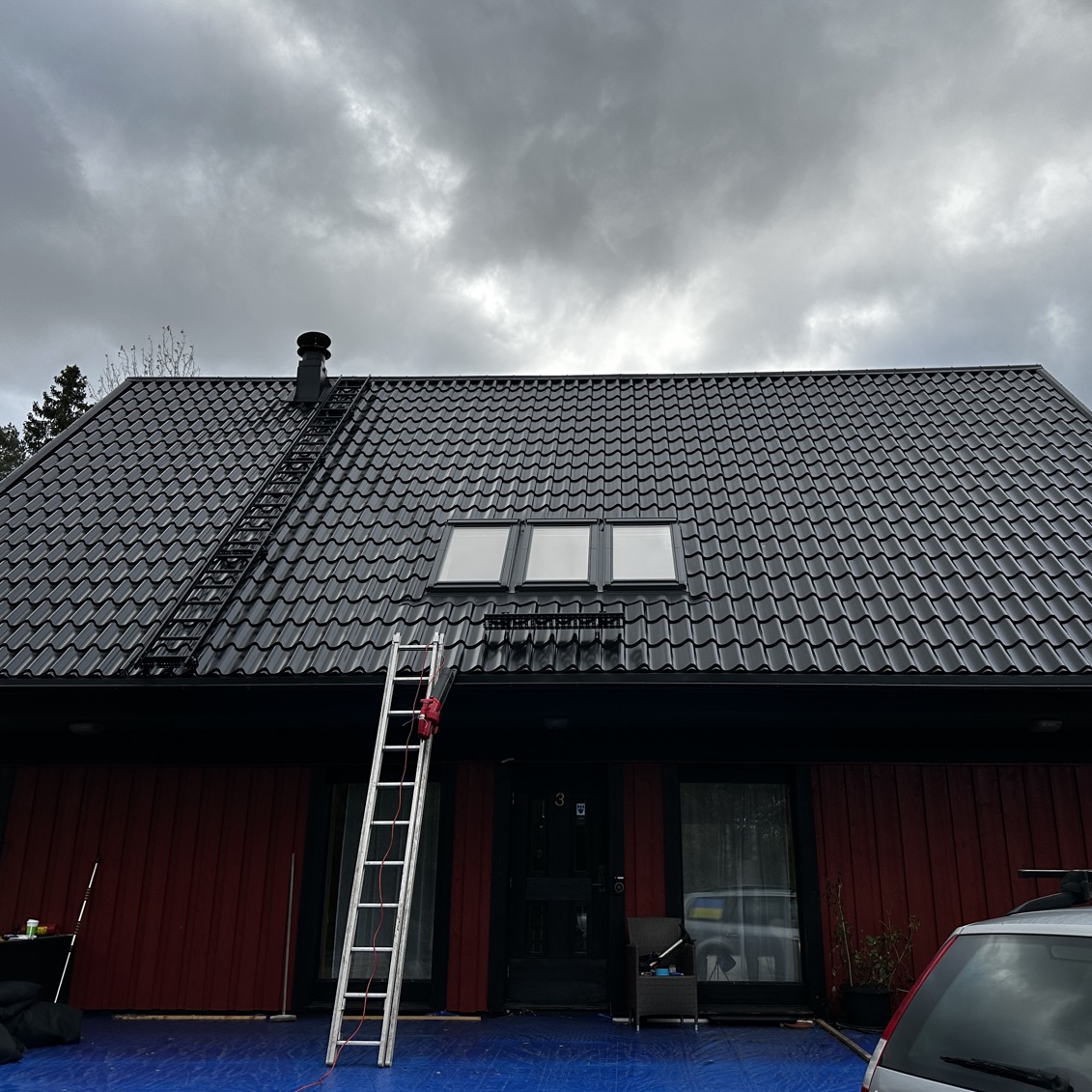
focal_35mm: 30
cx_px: 585
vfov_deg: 54.0
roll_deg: -0.7
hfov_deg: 54.0
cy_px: 518
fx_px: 1071
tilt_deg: +19.1
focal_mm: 6.86
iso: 80
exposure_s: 1/2525
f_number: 1.78
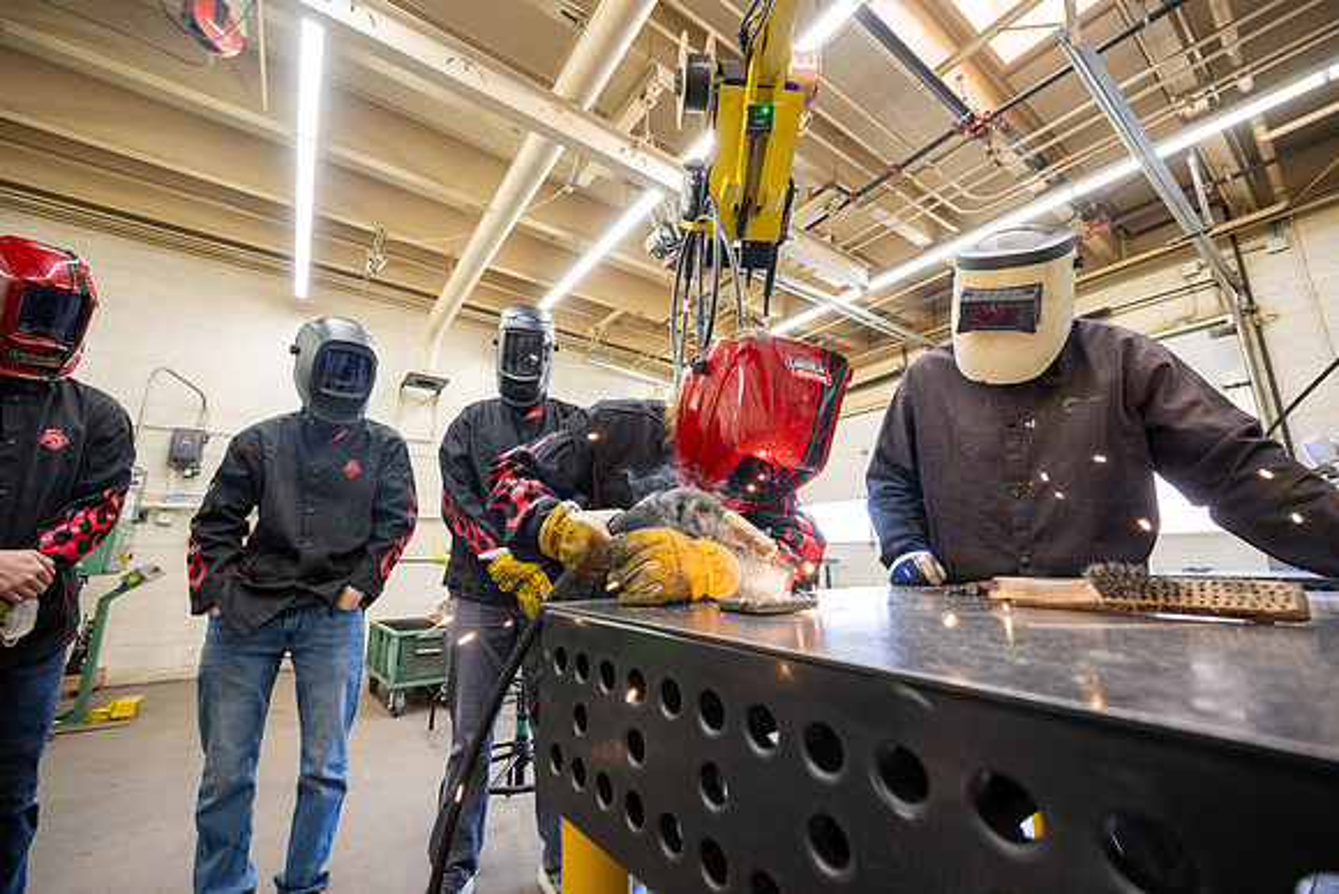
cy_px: 447
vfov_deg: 81.2
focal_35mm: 14
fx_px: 521
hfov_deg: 104.2
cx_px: 670
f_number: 4
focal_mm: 14
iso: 1600
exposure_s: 1/200
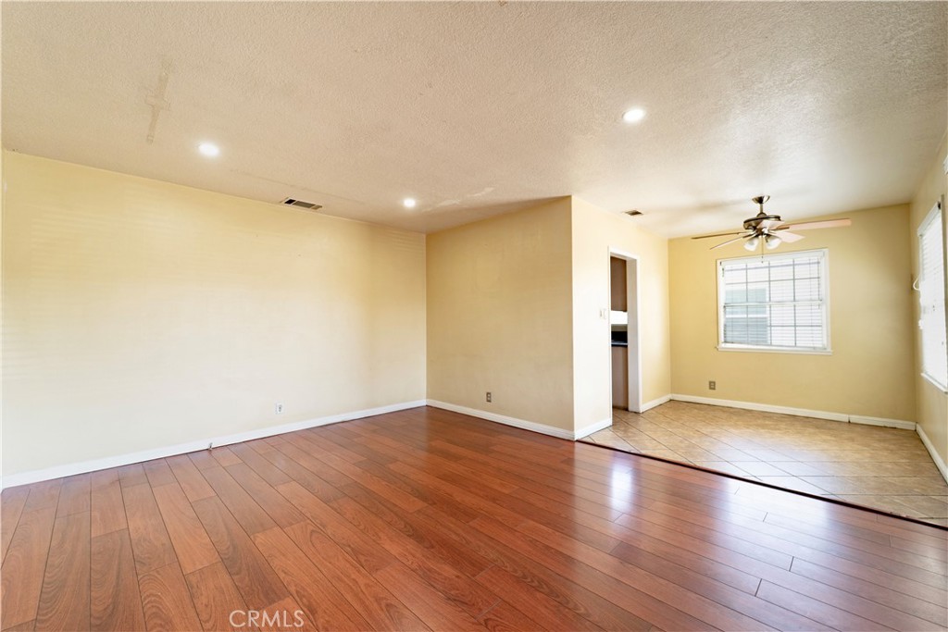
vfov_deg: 81.2
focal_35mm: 14
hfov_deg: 104.2
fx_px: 369
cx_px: 474
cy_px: 316
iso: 100
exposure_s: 1/40
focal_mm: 14
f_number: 5.6
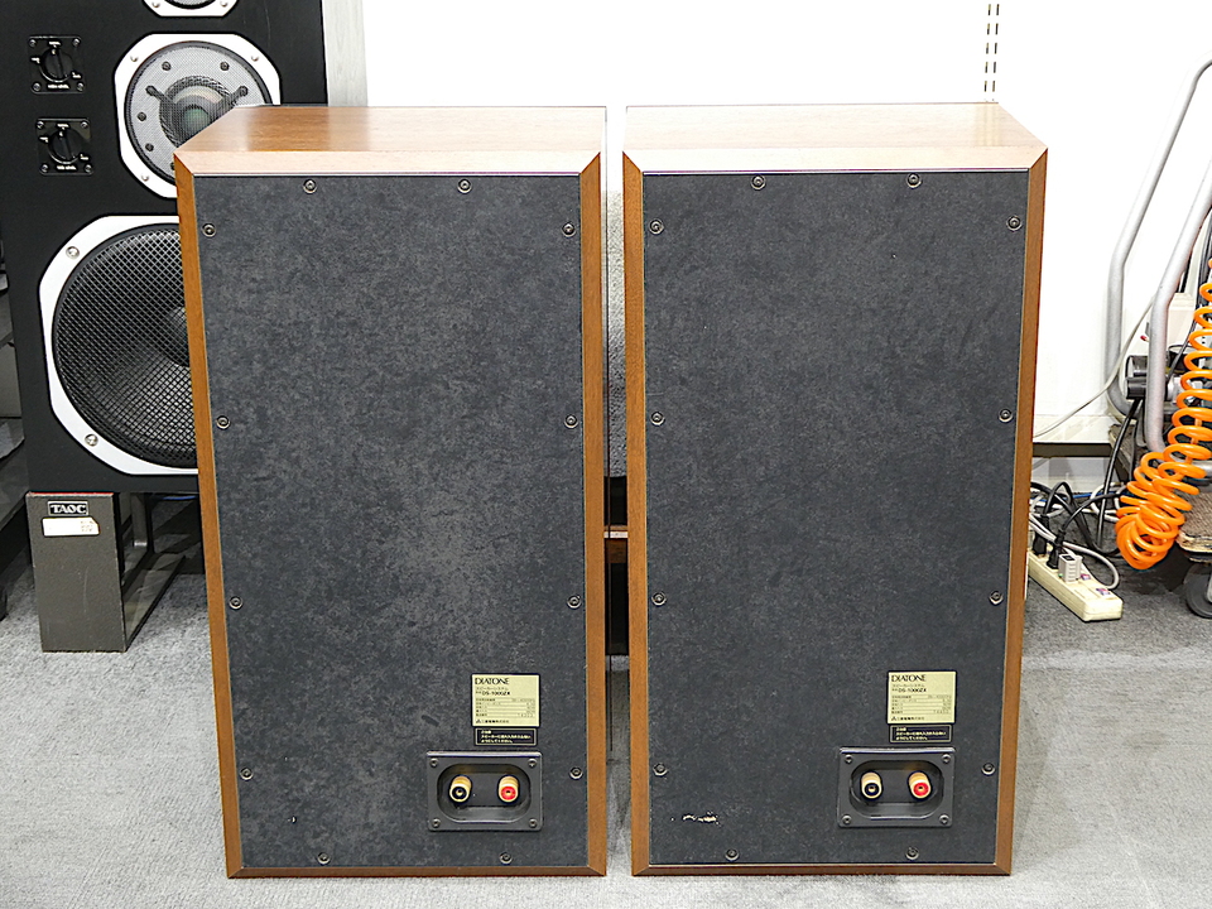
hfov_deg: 35.5
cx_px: 606
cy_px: 454
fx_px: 1891
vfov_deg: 27.0
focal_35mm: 54
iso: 200
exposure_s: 1/2.5
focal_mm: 9.6
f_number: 4.1
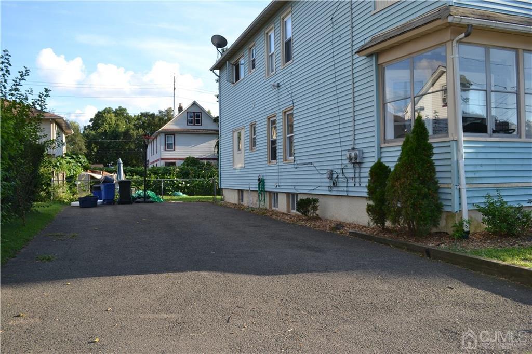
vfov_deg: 43.6
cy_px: 177
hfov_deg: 61.9
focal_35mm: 30
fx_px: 443
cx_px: 266
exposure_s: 1/200
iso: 100
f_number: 5
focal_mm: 20
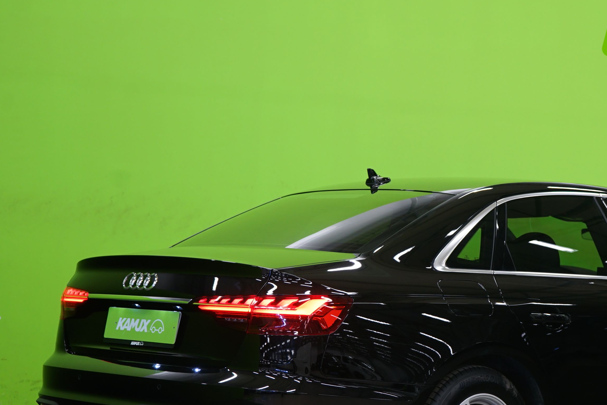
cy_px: 279
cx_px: 472
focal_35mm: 85
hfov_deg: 23.6
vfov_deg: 16.0
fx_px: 1433
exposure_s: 1/10
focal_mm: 50
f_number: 4.5
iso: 400
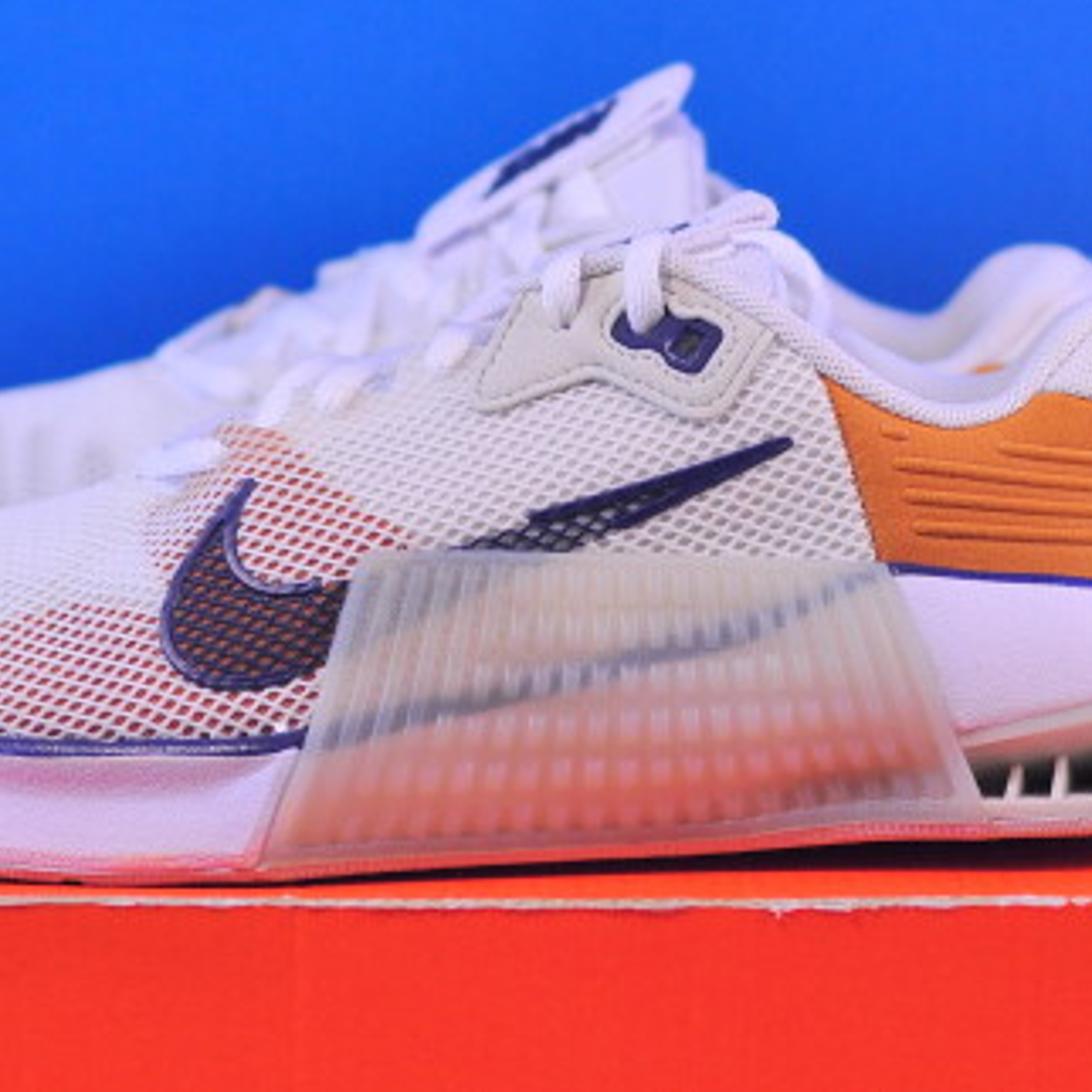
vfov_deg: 11.0
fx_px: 5639
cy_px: 198
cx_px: 434
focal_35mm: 158
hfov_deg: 11.1
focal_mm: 50
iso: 250
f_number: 3.2
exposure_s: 1/250
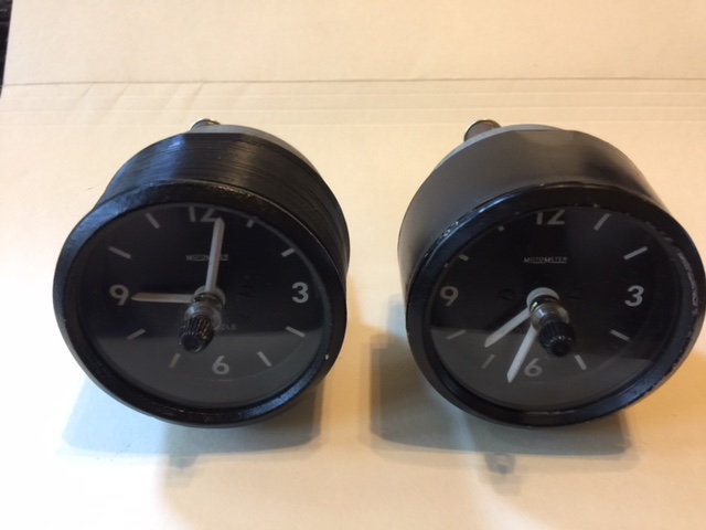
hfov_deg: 61.7
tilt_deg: -39.0
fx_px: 591
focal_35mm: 29
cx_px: 353
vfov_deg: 48.2
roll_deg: -1.1
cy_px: 265
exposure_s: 1/4
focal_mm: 4.15
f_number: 2.2
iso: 64
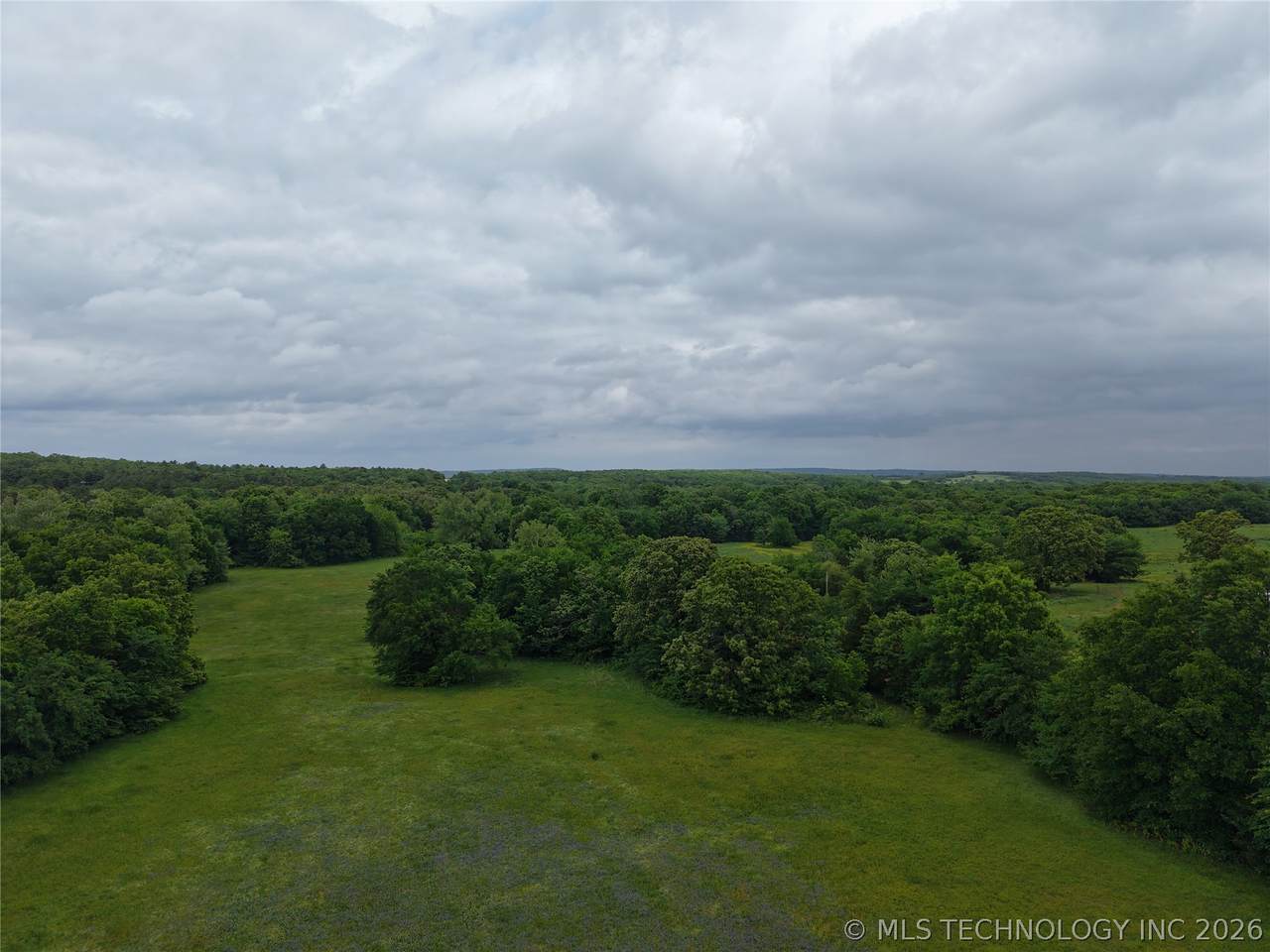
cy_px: 476
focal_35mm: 24
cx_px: 635
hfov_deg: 71.6
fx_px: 881
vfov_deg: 56.8
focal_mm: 8.67
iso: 180
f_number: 1.8
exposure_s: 1/6400
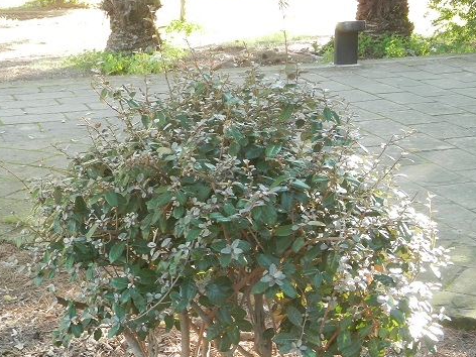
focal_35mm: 75
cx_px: 243
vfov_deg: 19.6
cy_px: 191
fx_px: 1031
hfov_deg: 26.0
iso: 200
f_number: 4.4
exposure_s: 1/30
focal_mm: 11.9
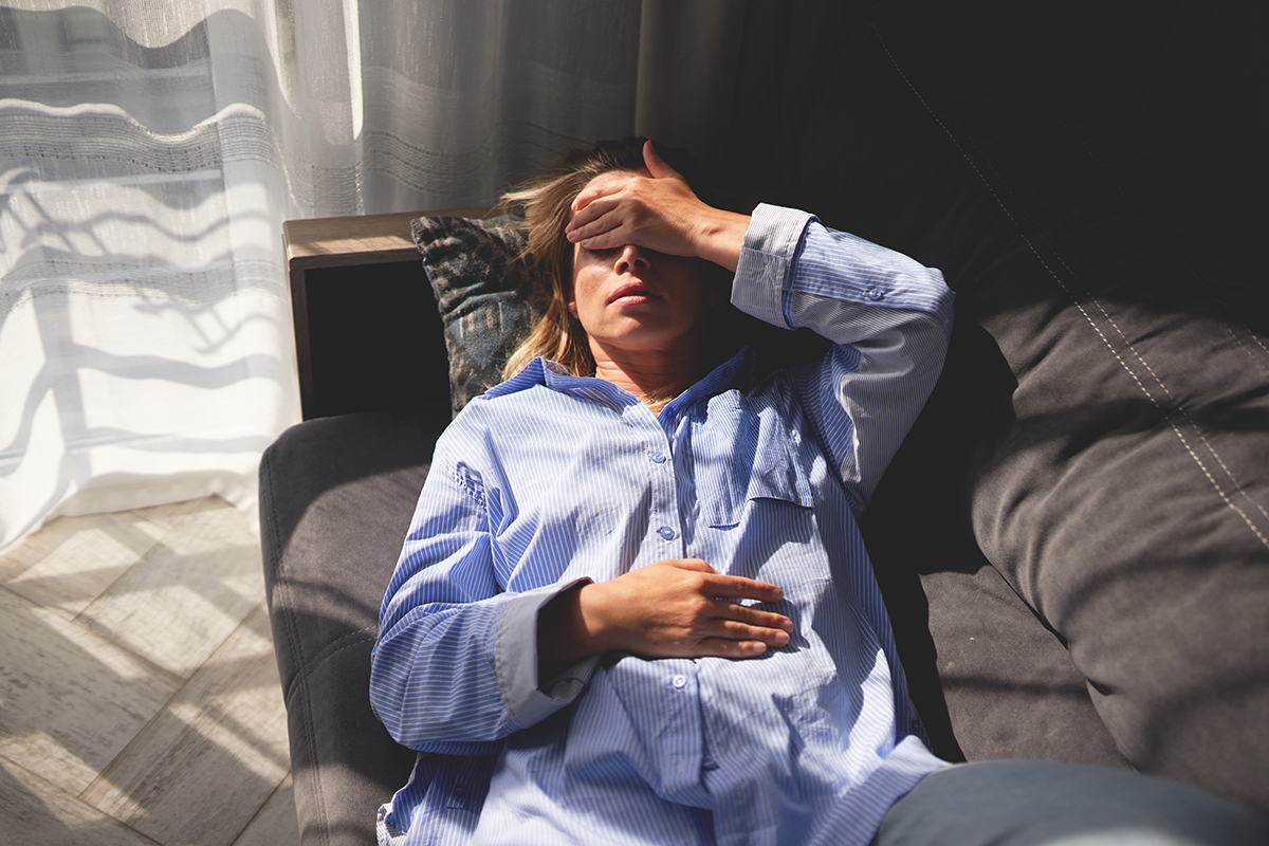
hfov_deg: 54.4
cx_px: 634
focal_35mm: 35
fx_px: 1234
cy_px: 423
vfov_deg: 37.9
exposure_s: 1/8000
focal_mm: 35
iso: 1000
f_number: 1.8
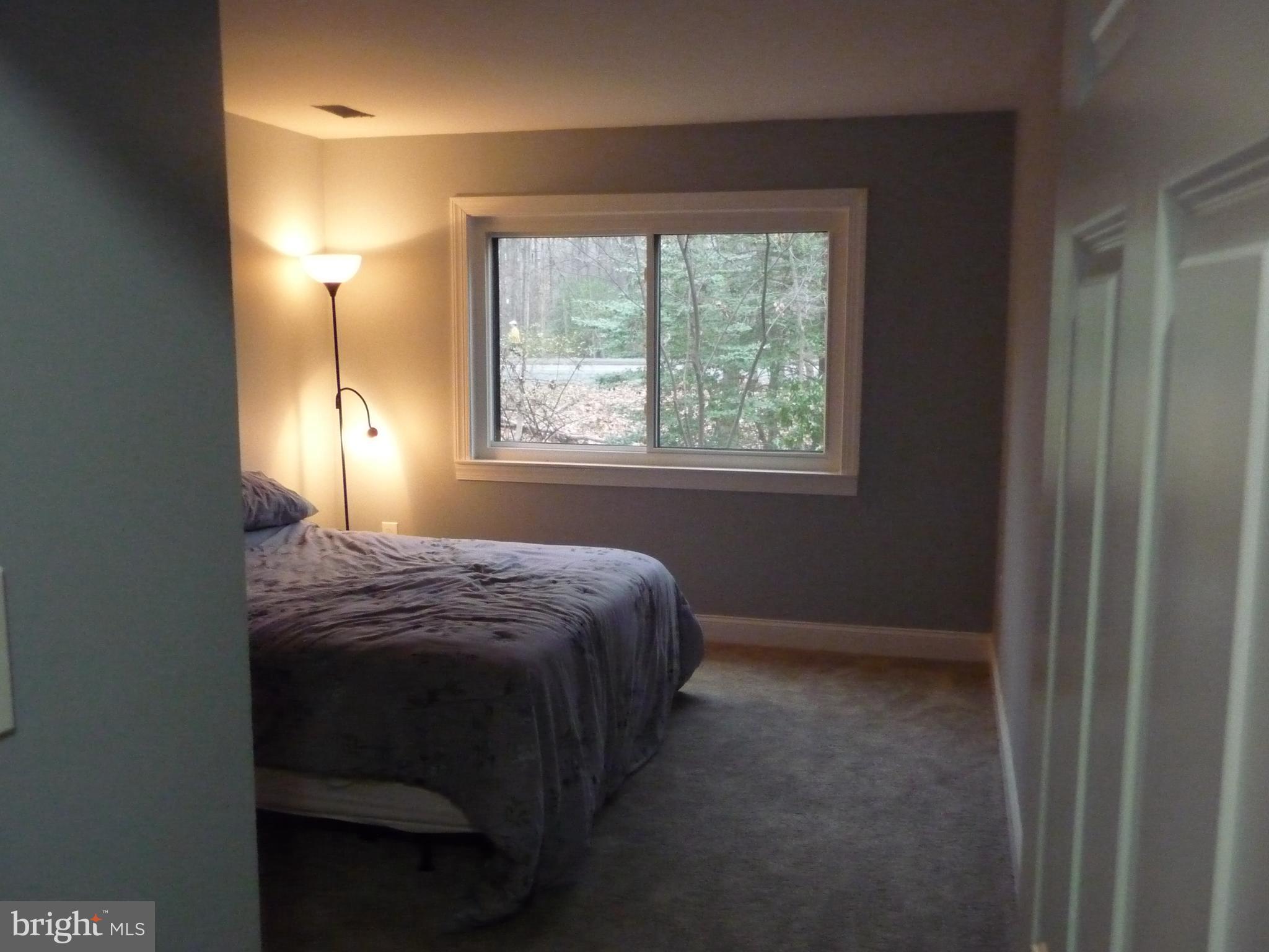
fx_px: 1100
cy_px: 476
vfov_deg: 46.8
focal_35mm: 30
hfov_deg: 60.0
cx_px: 634
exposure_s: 1/50
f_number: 3.4
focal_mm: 5
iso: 800
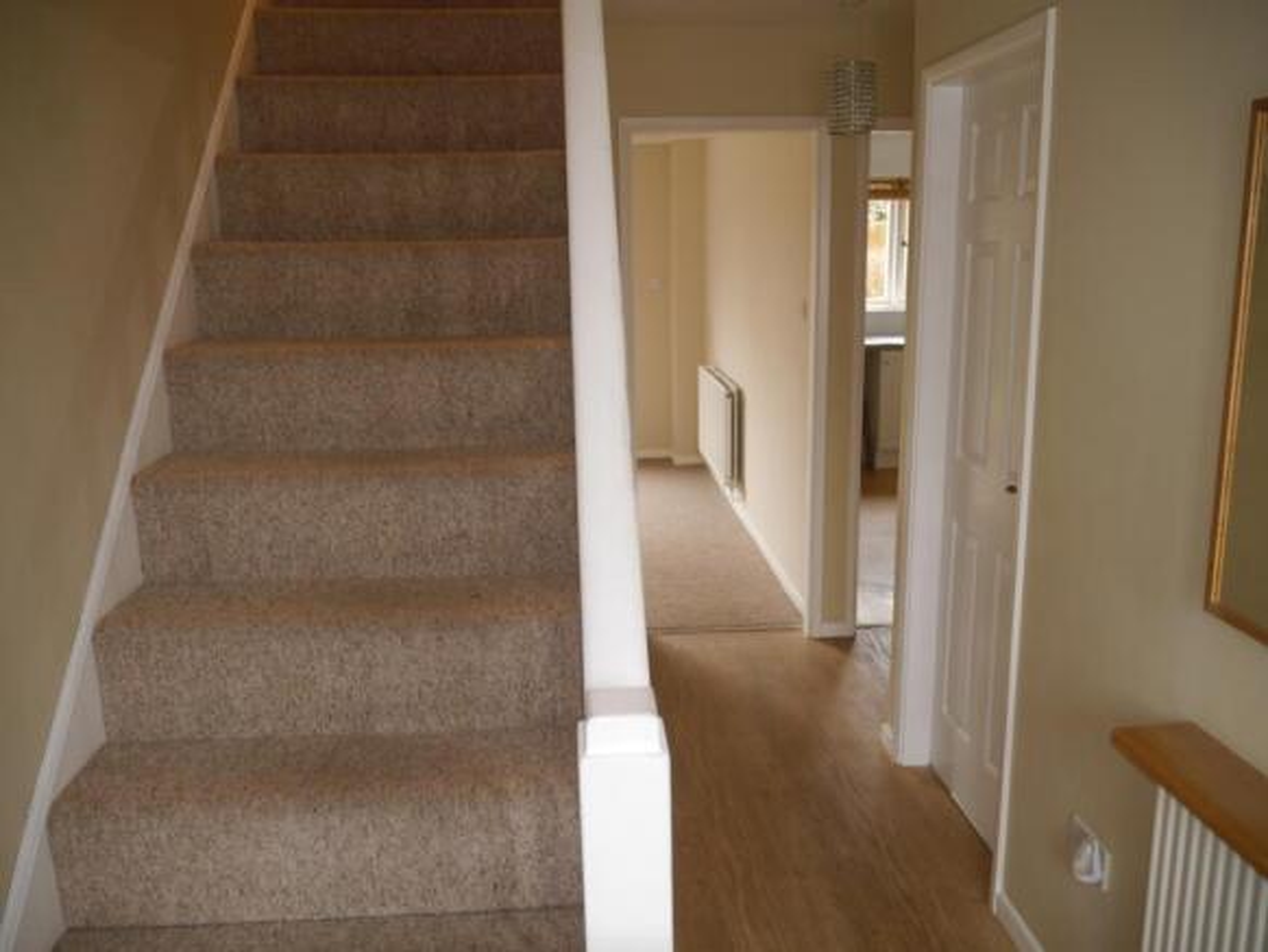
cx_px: 634
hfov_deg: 59.9
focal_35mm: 30
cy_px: 476
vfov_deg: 46.8
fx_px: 1099
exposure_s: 1/30
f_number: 3.6
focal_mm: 15
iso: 400
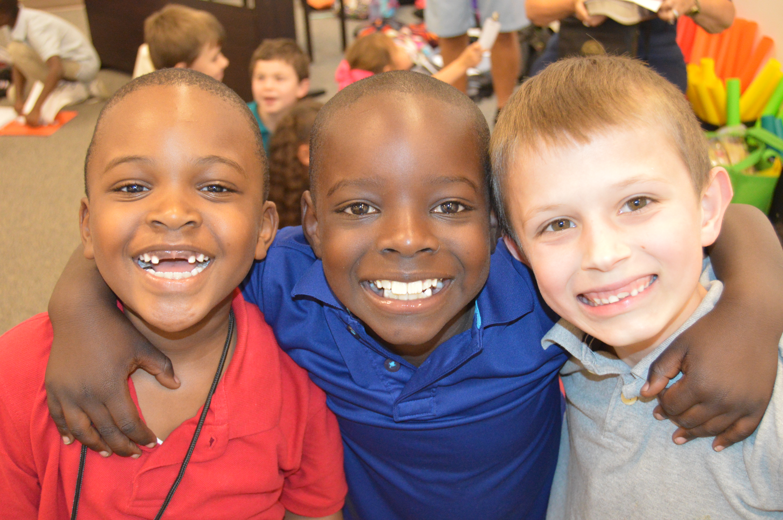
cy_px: 260
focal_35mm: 42
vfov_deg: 31.8
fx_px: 913
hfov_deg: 46.4
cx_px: 392
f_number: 4
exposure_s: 1/60
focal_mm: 28
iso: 2500
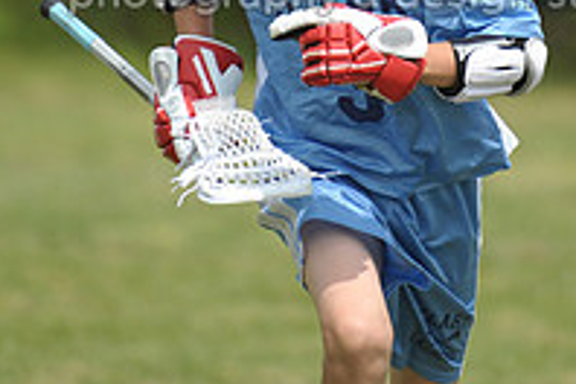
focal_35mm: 1055
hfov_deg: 2.0
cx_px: 364
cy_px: -113
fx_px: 16879
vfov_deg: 1.3
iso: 640
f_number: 4
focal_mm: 360
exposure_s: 1/3200
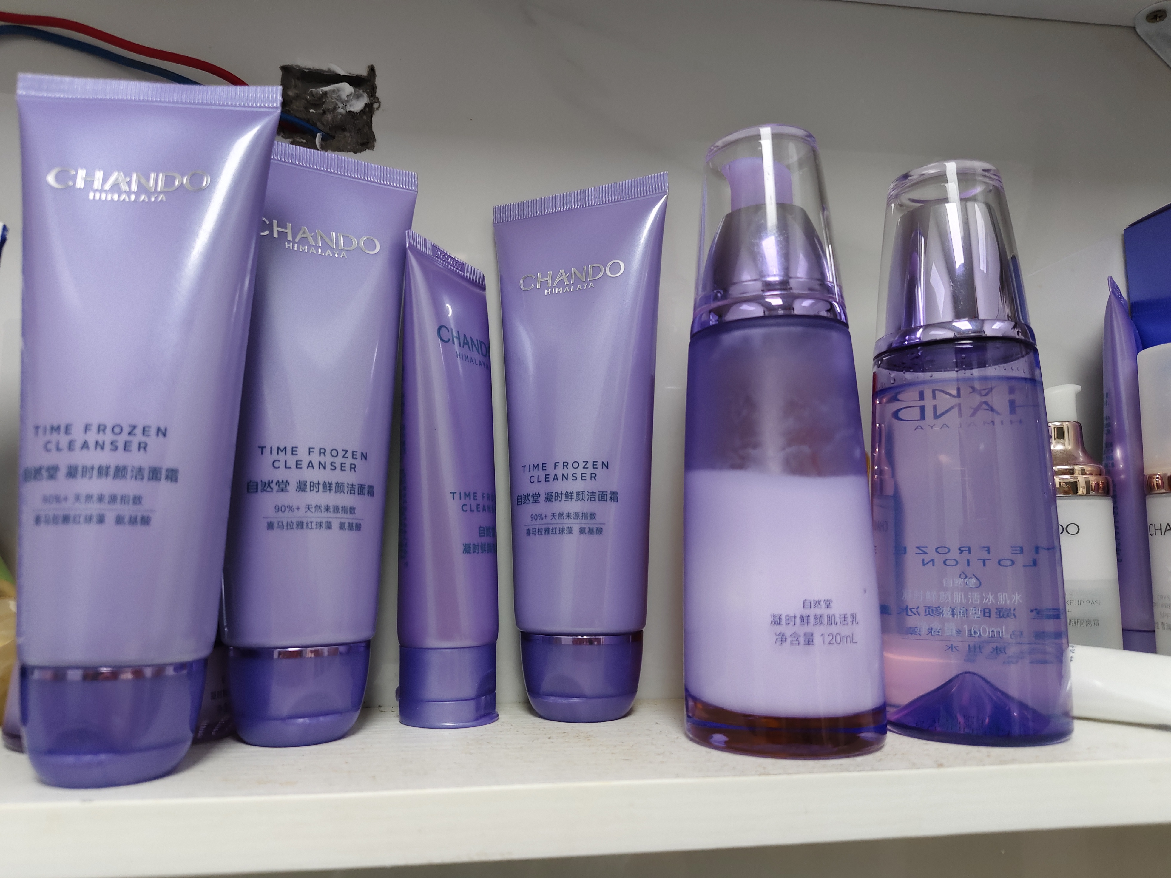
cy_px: 454
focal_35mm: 24
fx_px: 812
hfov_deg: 71.6
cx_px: 573
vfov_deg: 56.8
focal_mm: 5.56
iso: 216
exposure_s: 1/100
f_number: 1.88
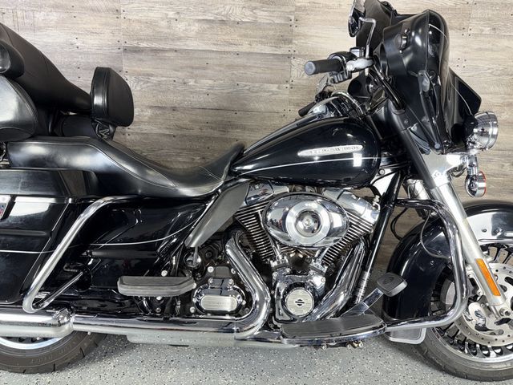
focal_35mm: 24
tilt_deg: -14.0
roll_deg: -2.7
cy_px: 192
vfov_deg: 56.8
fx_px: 356
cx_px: 256
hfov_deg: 71.6
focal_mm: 6.76
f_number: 1.78
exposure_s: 1/18
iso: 64
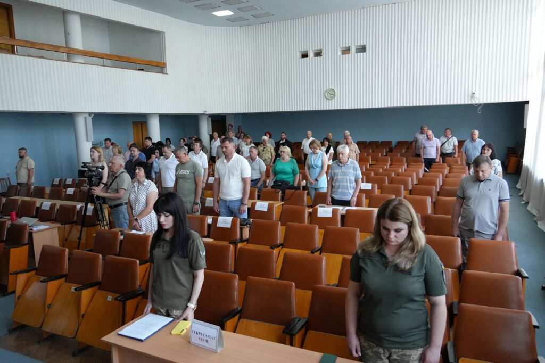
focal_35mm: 27
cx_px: 272
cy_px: 182
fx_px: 409
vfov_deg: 47.9
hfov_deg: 67.4
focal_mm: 18
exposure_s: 1/160
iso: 2500
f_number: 4
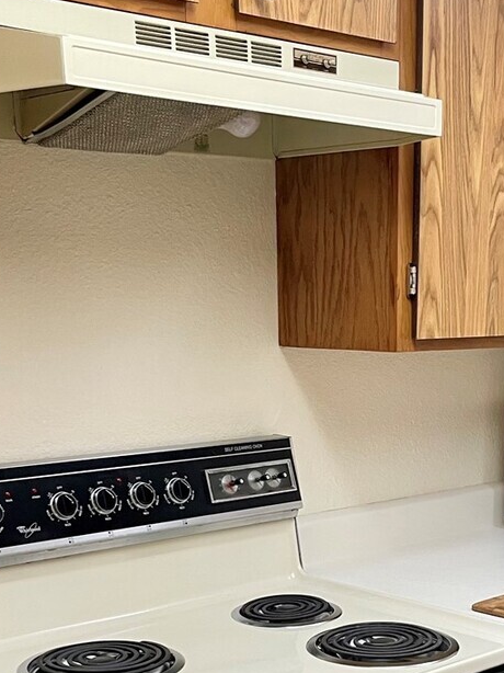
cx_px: 365
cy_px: 564
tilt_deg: -11.6
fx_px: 1185
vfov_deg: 30.7
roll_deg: -0.1
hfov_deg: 23.8
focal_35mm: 61
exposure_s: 1/60
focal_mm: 4.2
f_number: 1.6
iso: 100
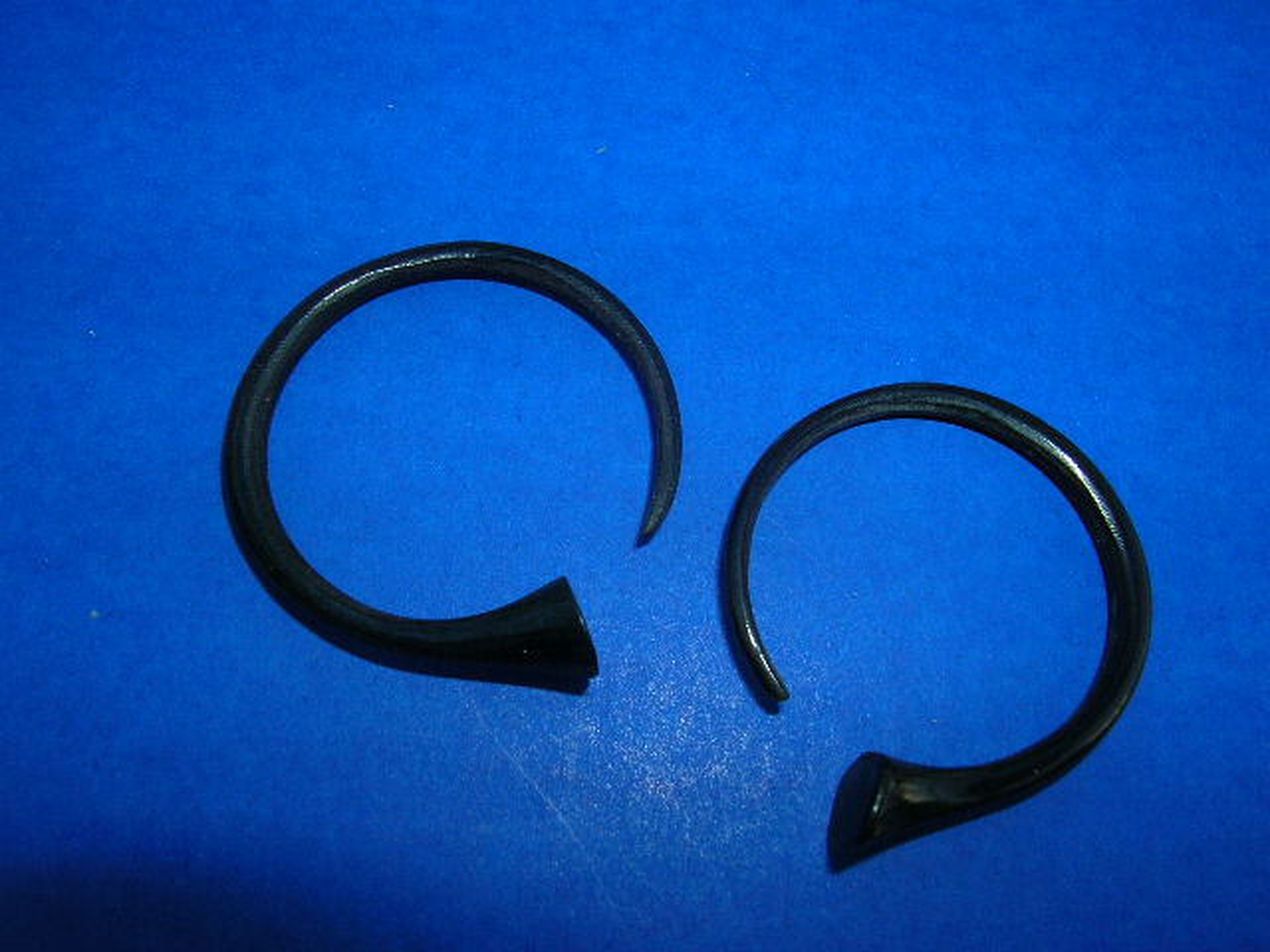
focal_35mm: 35
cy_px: 476
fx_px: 1284
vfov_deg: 40.7
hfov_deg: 52.6
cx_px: 635
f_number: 5.6
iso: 50
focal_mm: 5.8
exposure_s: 1/60.1
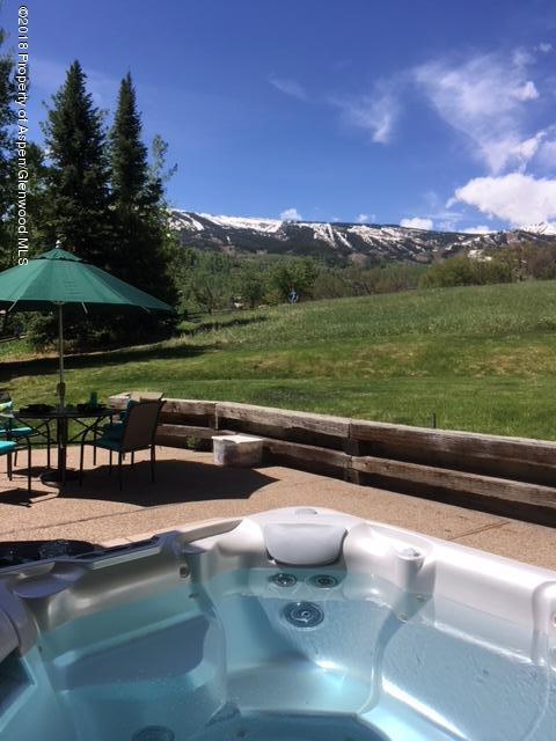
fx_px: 621
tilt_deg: -3.9
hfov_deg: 48.2
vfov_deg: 61.7
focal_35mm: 29
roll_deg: +0.0
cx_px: 278
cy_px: 370
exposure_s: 1/1832
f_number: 2.2
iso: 25
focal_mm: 4.15
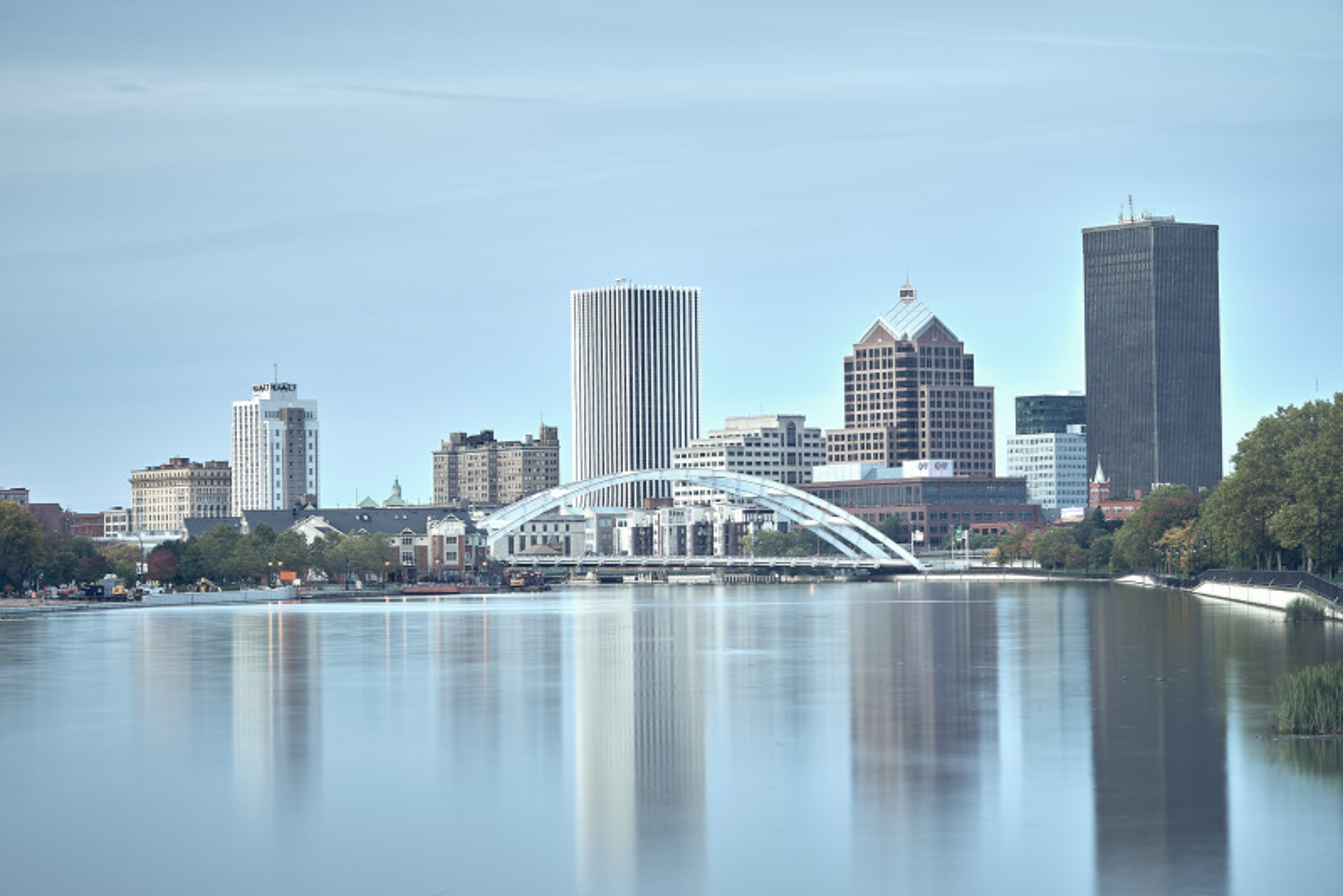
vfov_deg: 13.7
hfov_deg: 20.4
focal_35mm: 100
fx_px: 3732
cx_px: 672
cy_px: 448
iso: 64
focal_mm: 100
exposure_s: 30
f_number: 8
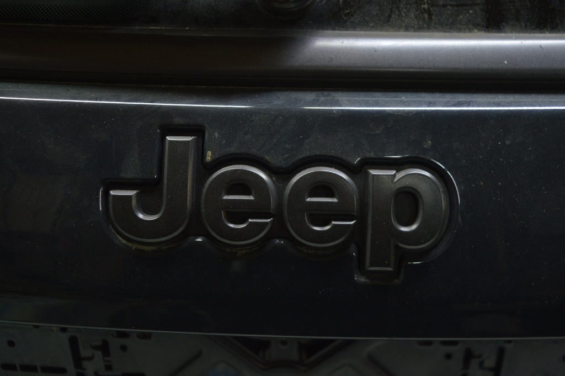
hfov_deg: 51.3
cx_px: 282
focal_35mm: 38
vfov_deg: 35.4
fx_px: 588
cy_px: 188
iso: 400
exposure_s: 1/40
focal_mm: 25
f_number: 4
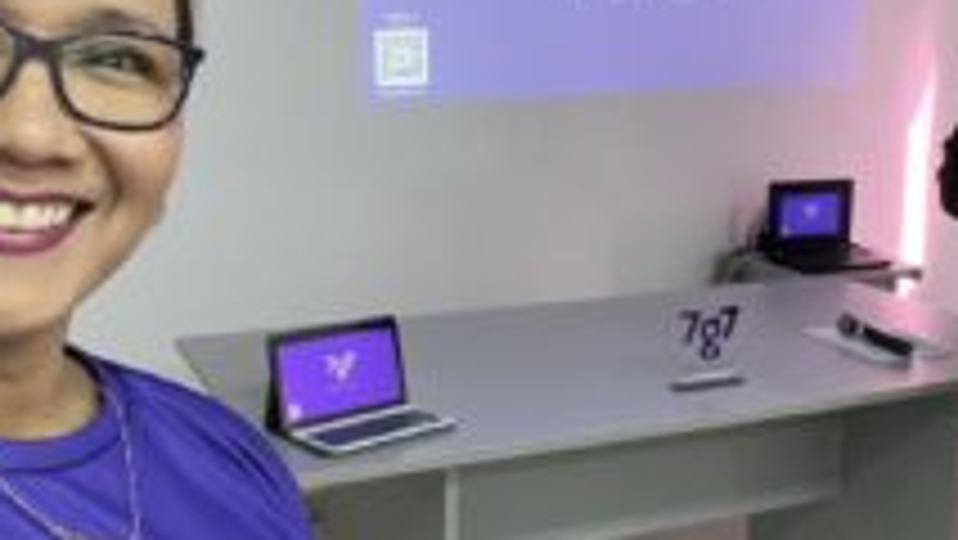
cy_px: 173
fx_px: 1245
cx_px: 659
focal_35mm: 49
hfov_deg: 41.4
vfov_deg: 24.3
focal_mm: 2.71
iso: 320
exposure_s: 1/60
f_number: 2.2
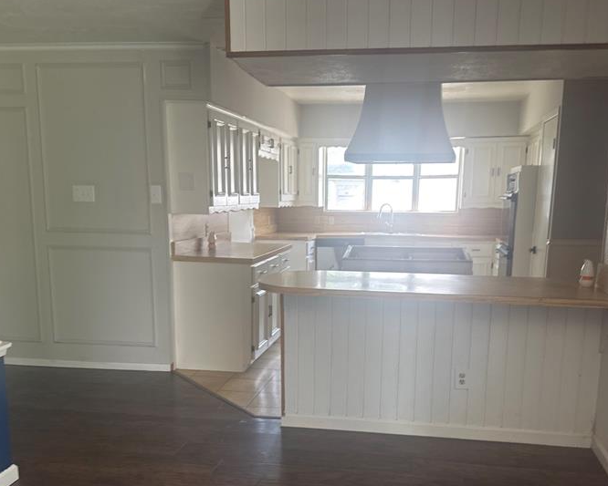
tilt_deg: -11.5
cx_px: 327
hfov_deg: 50.2
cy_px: 326
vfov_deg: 40.6
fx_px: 648
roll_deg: -0.7
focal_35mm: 36
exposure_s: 1/106
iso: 250
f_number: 1.78
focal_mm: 6.86
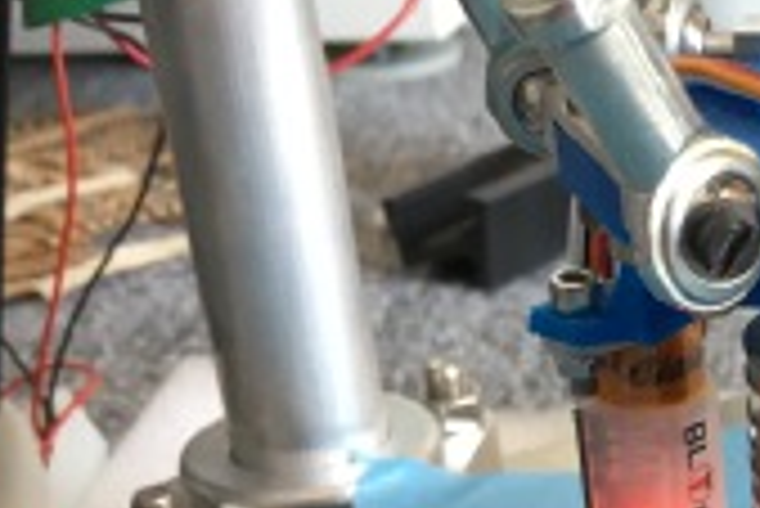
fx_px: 2007
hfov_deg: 19.4
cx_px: 1050
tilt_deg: -24.1
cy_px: 477
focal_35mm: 95
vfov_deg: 14.3
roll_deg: -0.2
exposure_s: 1/33
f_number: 2.2
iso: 40
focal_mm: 4.15
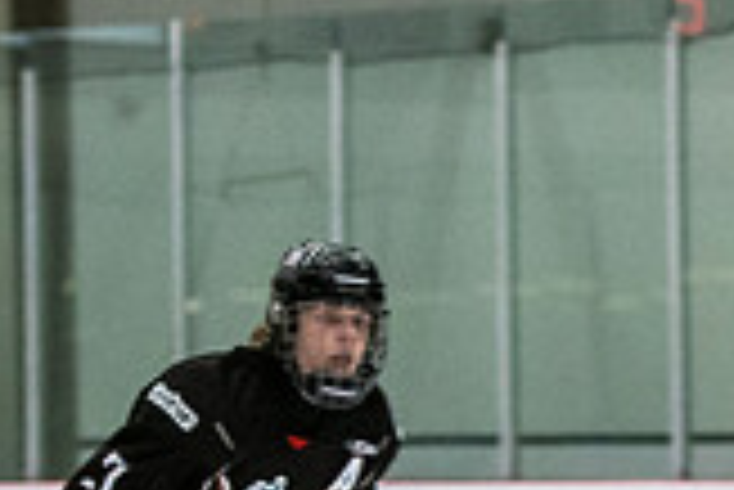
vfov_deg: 2.2
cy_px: 818
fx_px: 12795
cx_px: 781
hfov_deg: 3.3
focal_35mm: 627
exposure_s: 1/640
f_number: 2.8
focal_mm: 90
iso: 1400
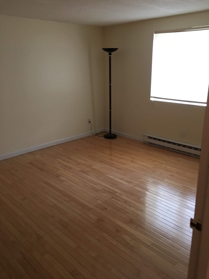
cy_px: 140
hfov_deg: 48.2
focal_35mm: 29
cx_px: 104
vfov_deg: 61.7
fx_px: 233
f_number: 2.2
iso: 64
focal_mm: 4.15
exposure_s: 1/15
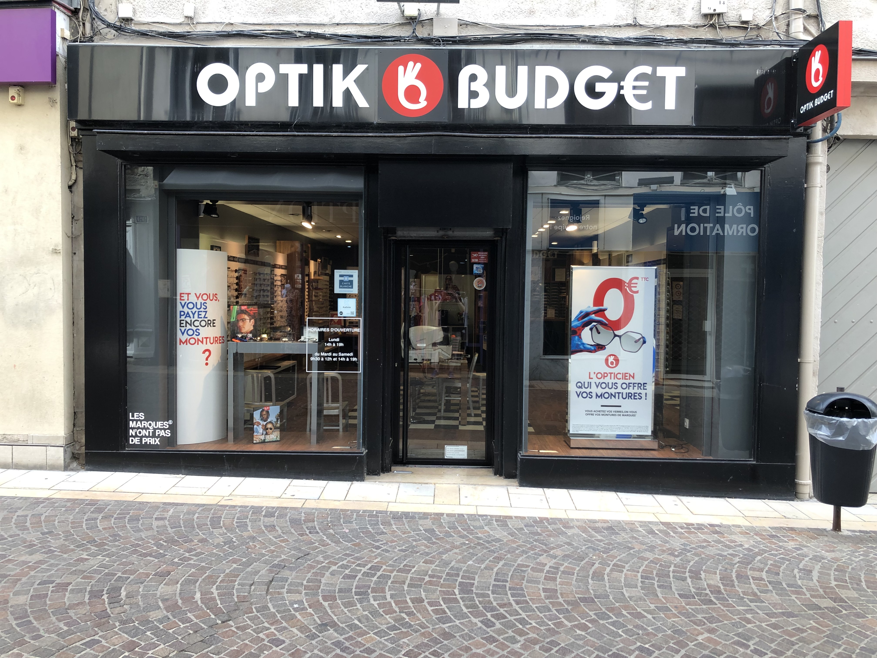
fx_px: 709
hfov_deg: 63.4
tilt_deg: -0.7
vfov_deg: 49.7
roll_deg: -0.1
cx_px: 438
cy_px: 329
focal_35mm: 28
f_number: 1.8
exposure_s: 1/100
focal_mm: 3.99
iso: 25
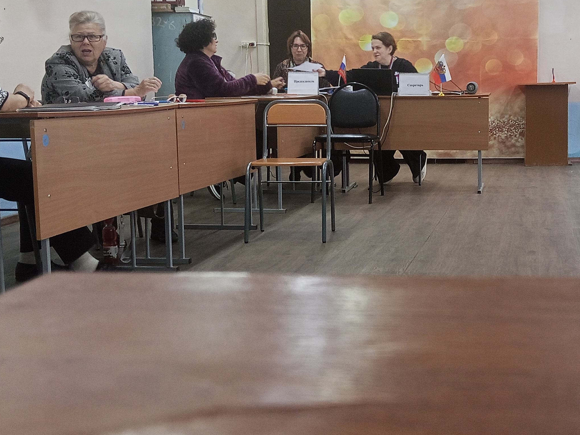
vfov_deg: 27.0
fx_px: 905
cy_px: 178
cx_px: 427
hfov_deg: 34.9
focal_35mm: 54
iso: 400
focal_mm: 3.98
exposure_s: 1/50
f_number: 1.8
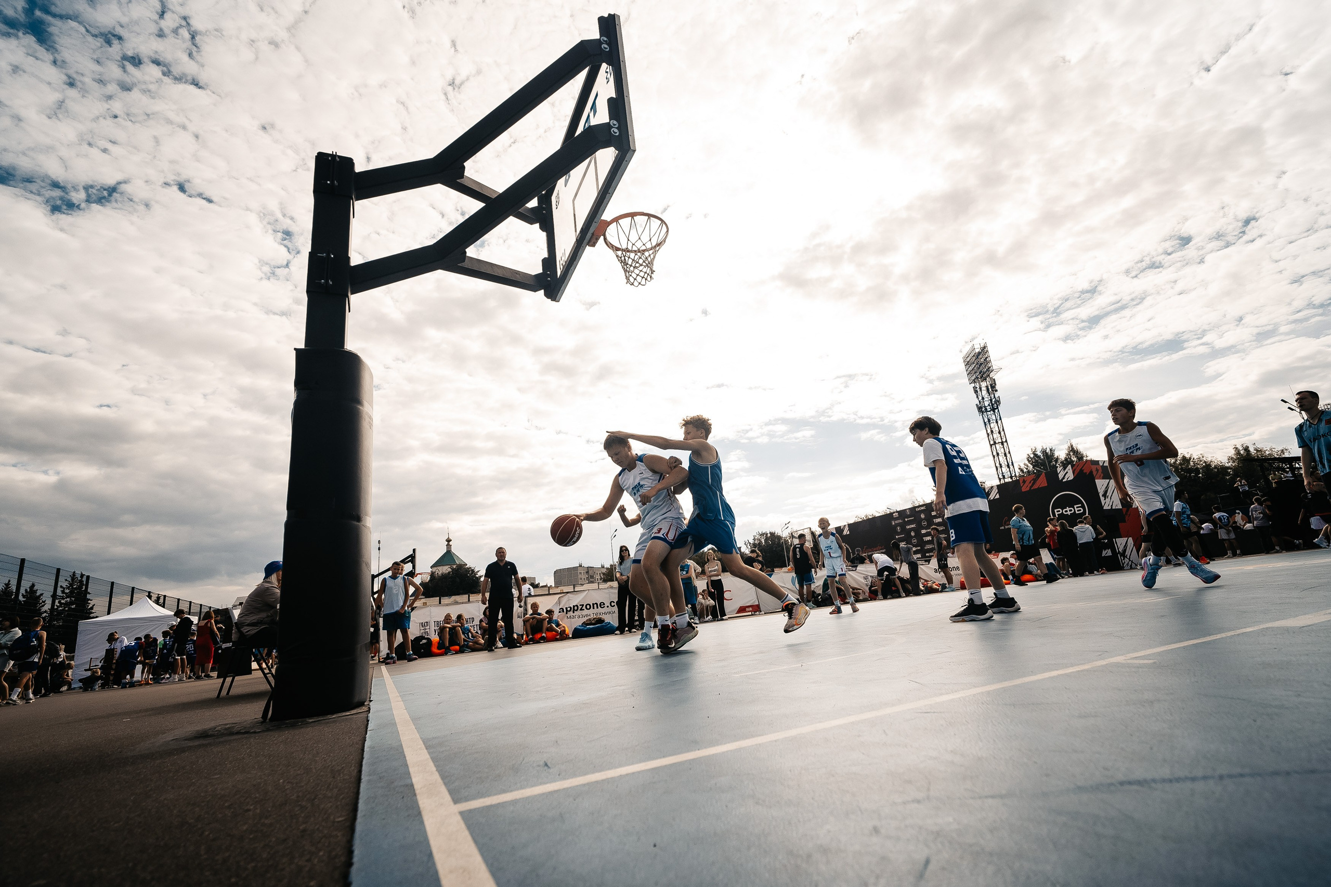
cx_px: 666
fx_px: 591
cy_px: 444
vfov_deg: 73.7
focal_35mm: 16
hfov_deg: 96.7
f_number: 3.5
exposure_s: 1/6400
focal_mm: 16
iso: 400
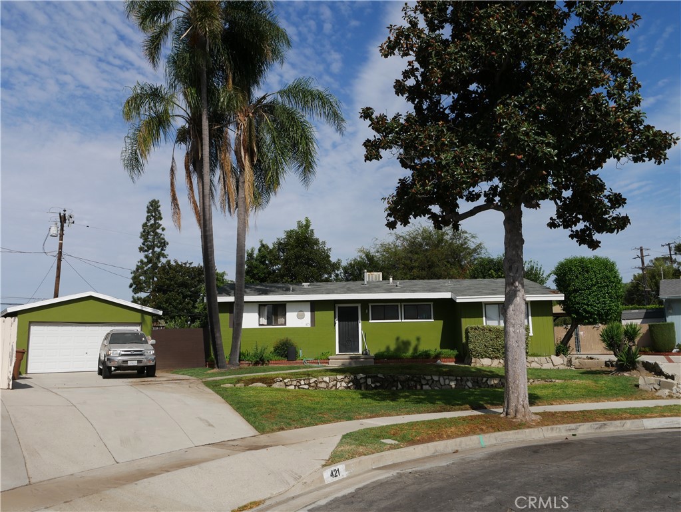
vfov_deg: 46.8
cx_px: 340
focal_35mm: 30
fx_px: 590
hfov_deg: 59.9
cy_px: 256
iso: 200
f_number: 8
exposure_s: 1/800
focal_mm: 15
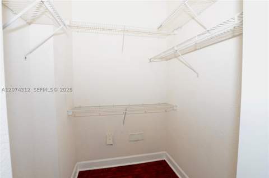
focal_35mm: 15
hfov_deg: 100.6
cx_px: 134
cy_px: 89
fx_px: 112
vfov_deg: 77.0
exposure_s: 1/10
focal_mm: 10
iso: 200
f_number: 6.3
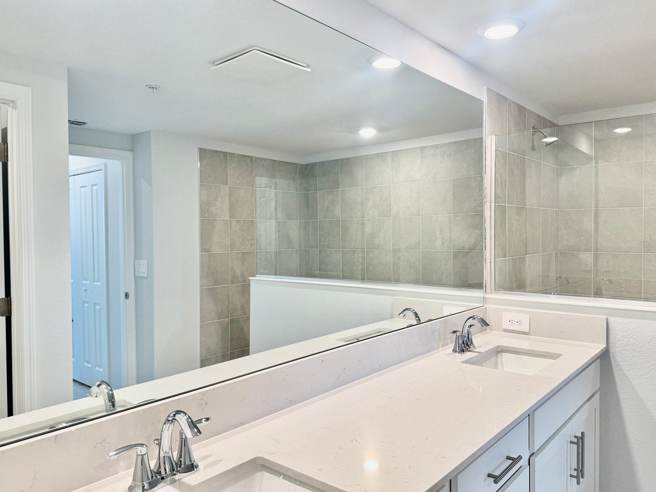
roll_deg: -1.4
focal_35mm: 25
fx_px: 474
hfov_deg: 69.4
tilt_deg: -1.2
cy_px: 244
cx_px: 338
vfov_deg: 54.9
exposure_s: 1/120
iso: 125
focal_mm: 6.76
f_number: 1.78
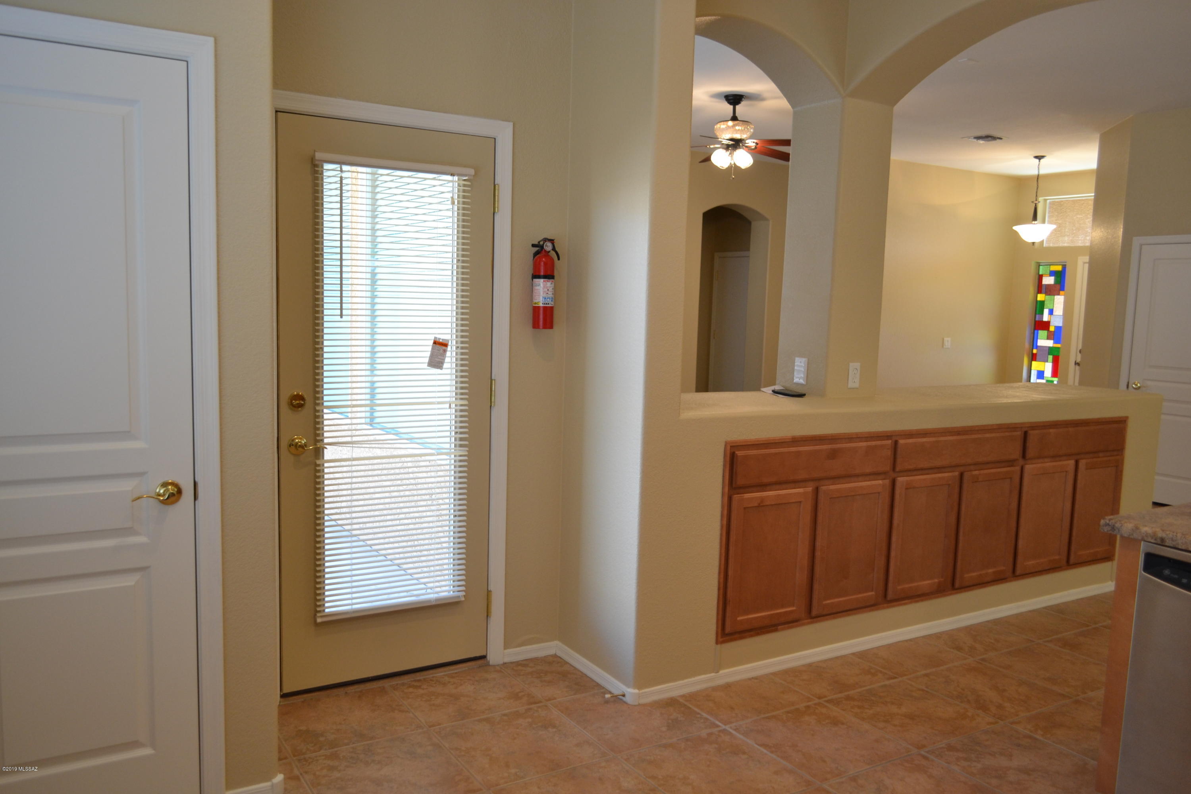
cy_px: 397
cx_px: 596
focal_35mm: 27
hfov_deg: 67.4
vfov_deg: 47.9
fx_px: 893
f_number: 4
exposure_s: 1/60
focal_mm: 18
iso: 400
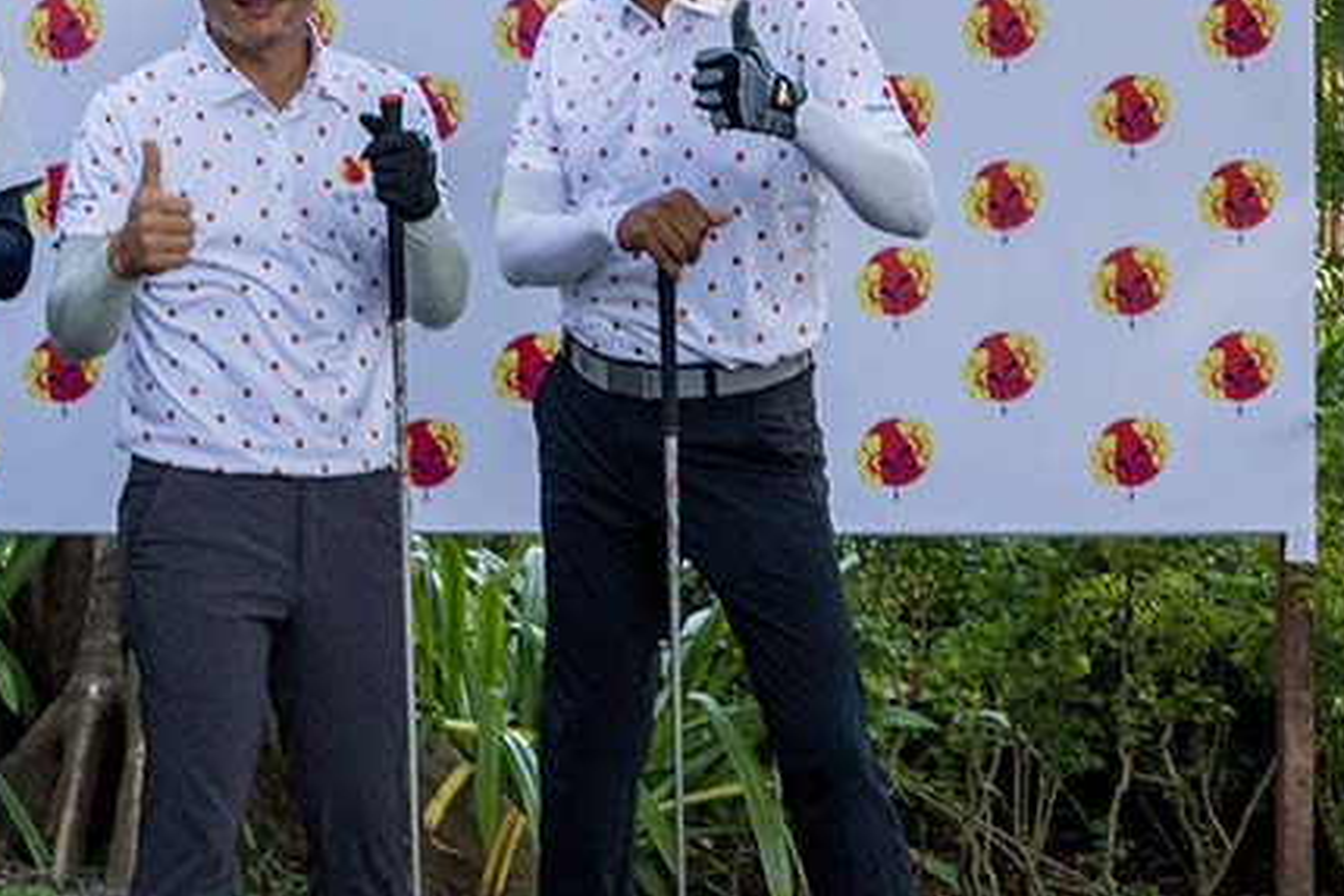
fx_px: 2879
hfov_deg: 25.2
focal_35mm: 77
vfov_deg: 17.7
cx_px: 56
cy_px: 321
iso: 450
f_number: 7.1
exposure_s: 1/320
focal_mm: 34.5
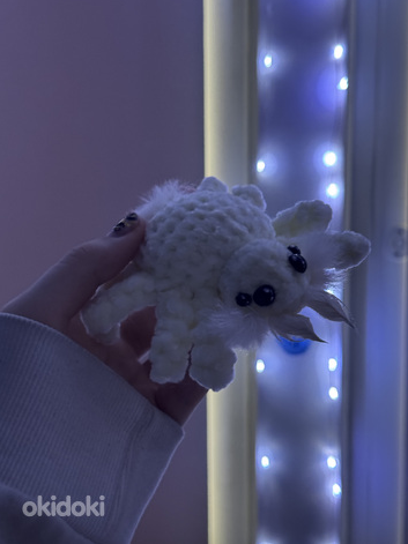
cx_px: 206
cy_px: 258
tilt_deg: -7.4
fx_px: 802
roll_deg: +0.3
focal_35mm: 51
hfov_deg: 28.5
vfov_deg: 37.5
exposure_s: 1/25
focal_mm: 6.76
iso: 400
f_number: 1.78
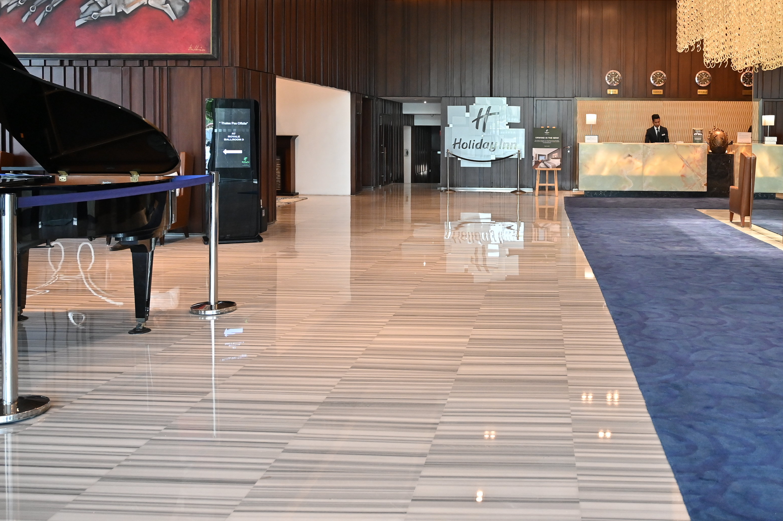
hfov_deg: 53.5
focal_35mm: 35
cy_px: 155
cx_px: 513
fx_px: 761
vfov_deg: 37.2
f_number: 4.5
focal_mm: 24
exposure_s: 1/160
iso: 1600
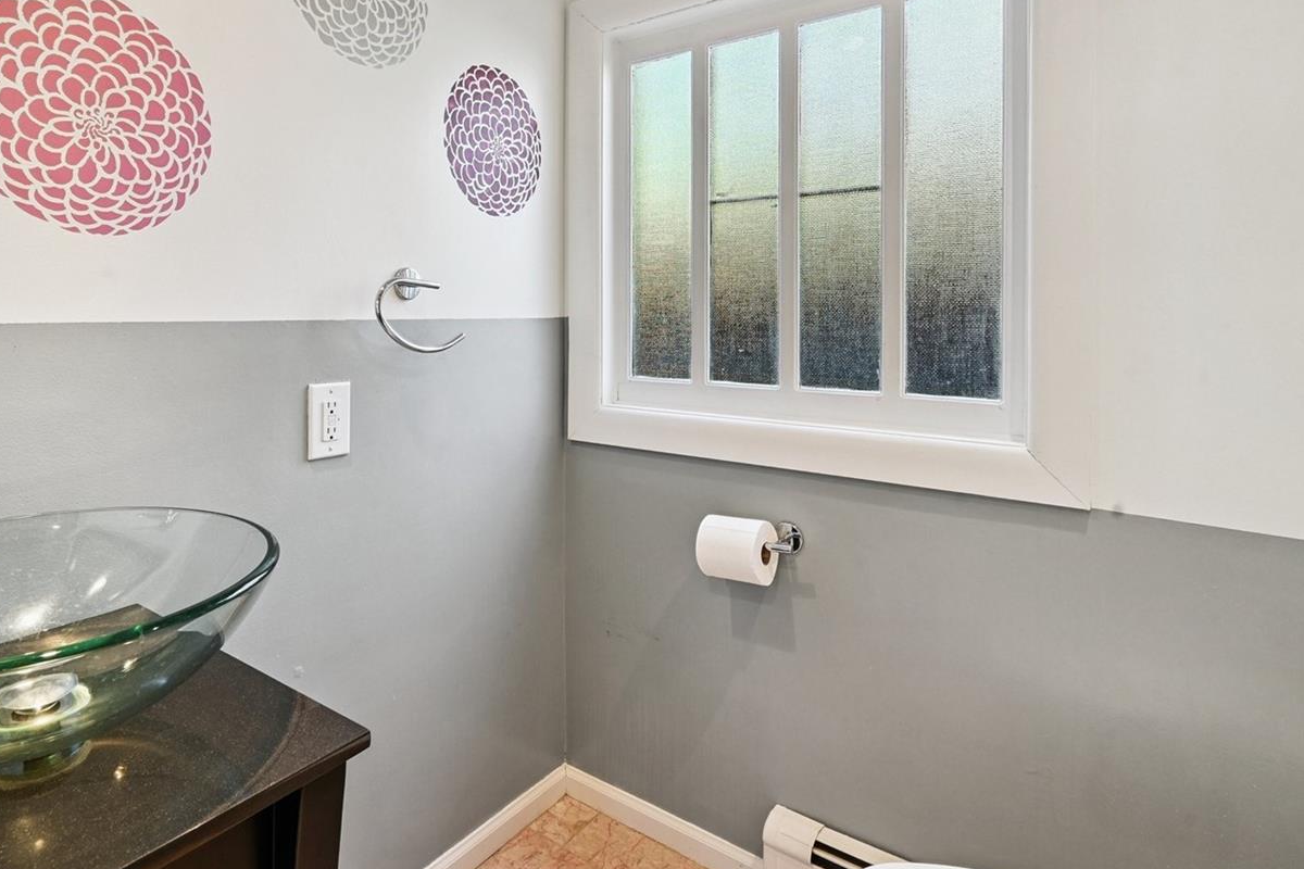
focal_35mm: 20
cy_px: 327
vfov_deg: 61.1
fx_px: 724
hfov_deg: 83.2
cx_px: 541
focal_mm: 15
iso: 400
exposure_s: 1/13
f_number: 10
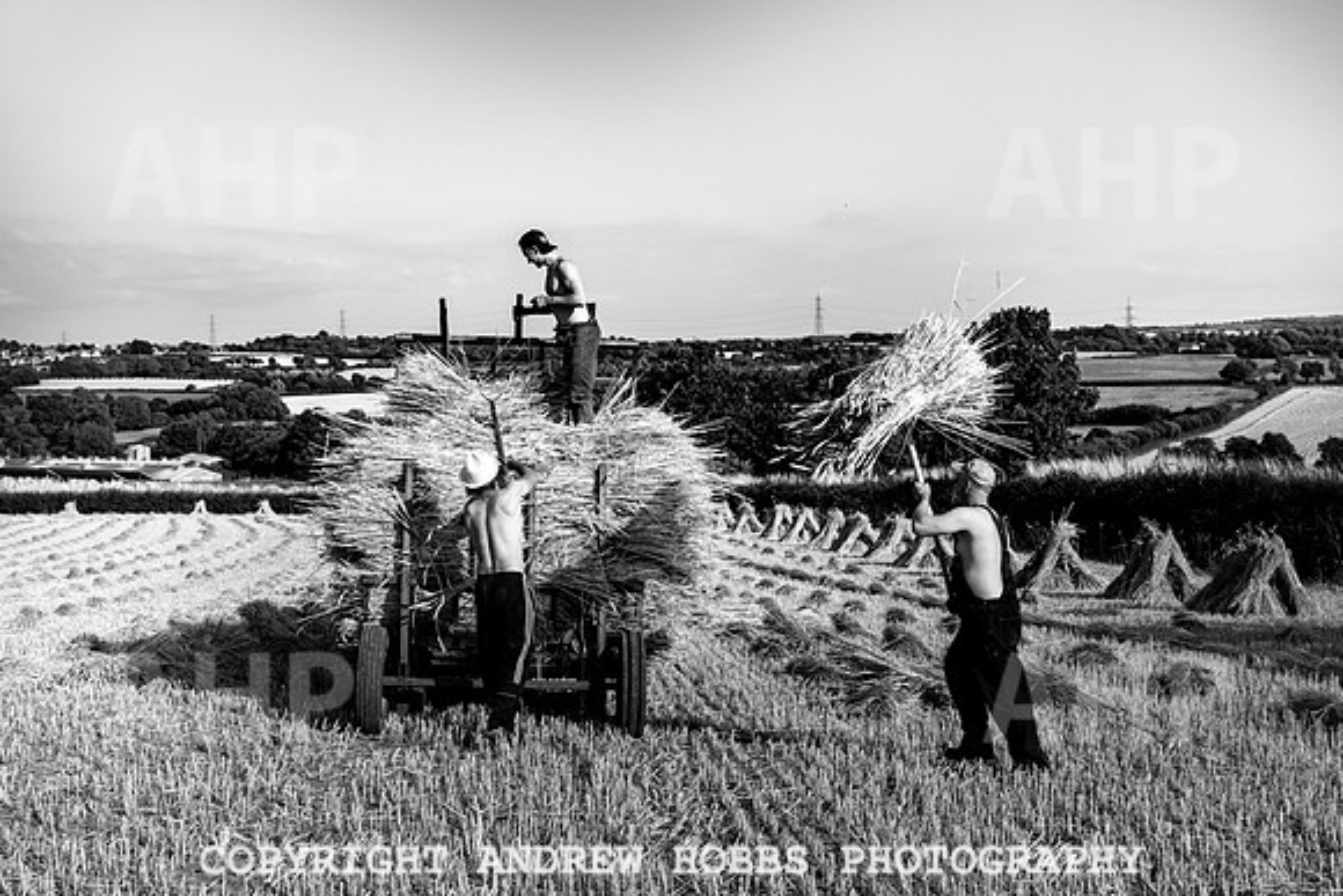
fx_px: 1791
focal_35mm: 48
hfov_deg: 41.1
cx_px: 672
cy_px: 448
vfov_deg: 28.1
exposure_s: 1/1250
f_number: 5.6
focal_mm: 48
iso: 64
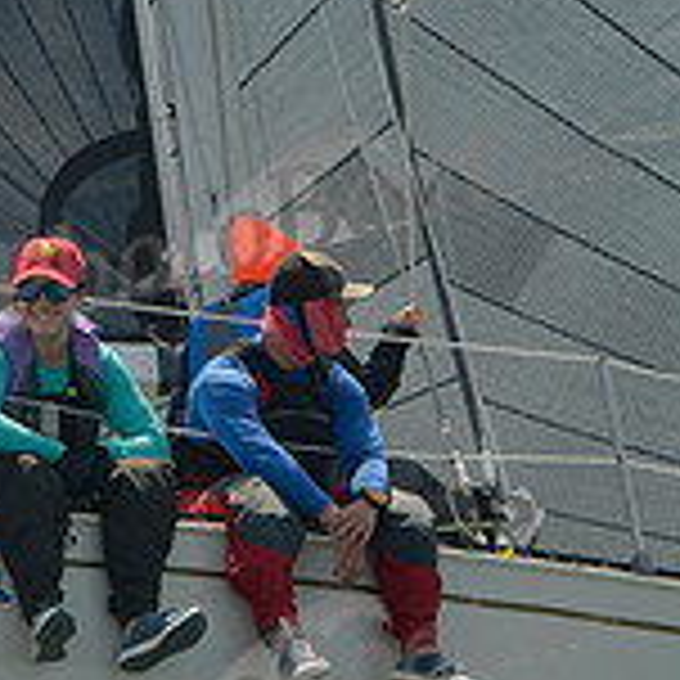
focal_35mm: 228
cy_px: 516
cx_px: -243
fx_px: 5067
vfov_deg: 7.7
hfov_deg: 7.6
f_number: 7.1
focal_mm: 70
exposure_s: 1/1250
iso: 200
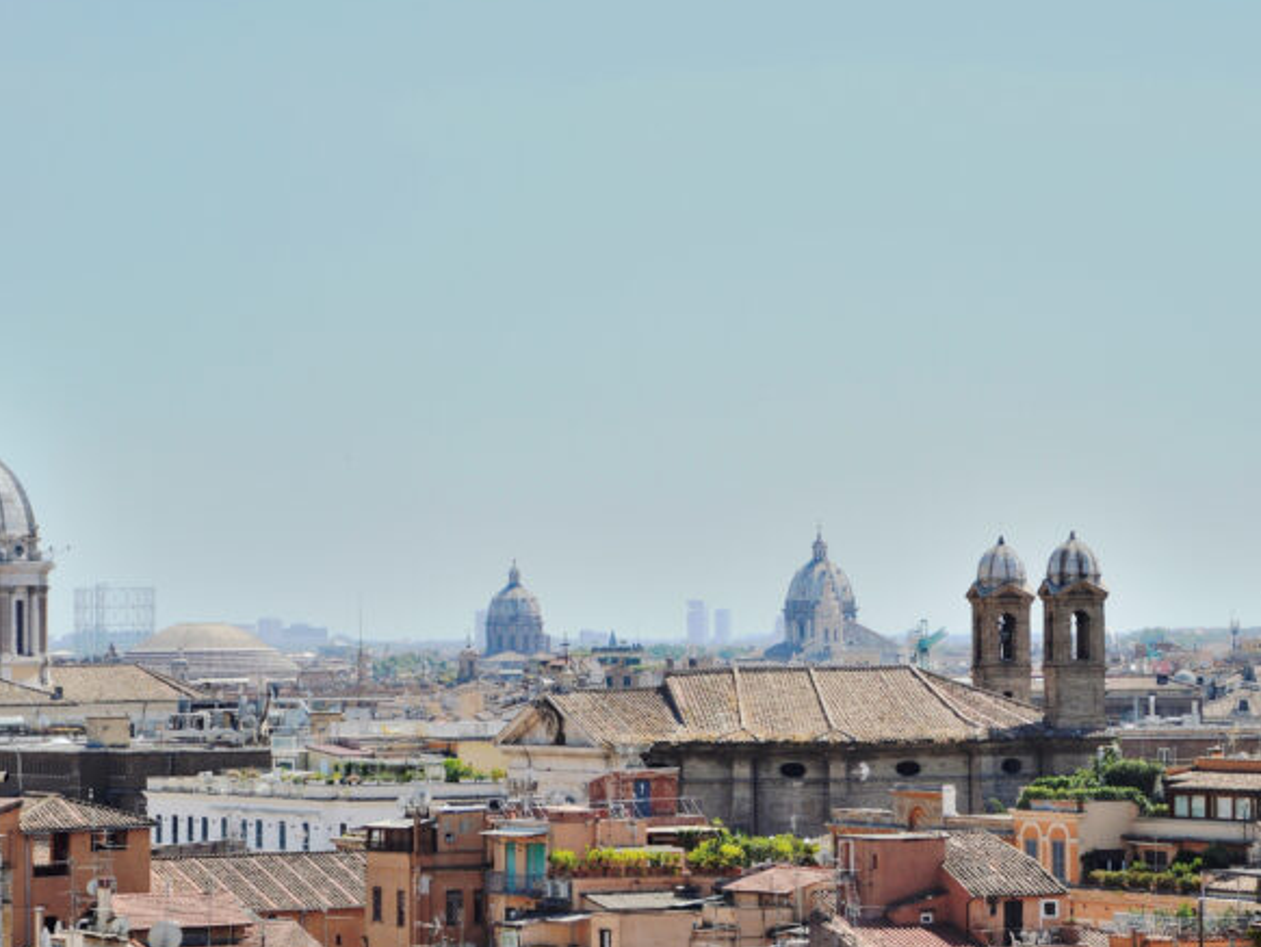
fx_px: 5357
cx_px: 810
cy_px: 532
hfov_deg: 13.4
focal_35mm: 147
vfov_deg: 10.1
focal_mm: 58
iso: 100
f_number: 5
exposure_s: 1/1000
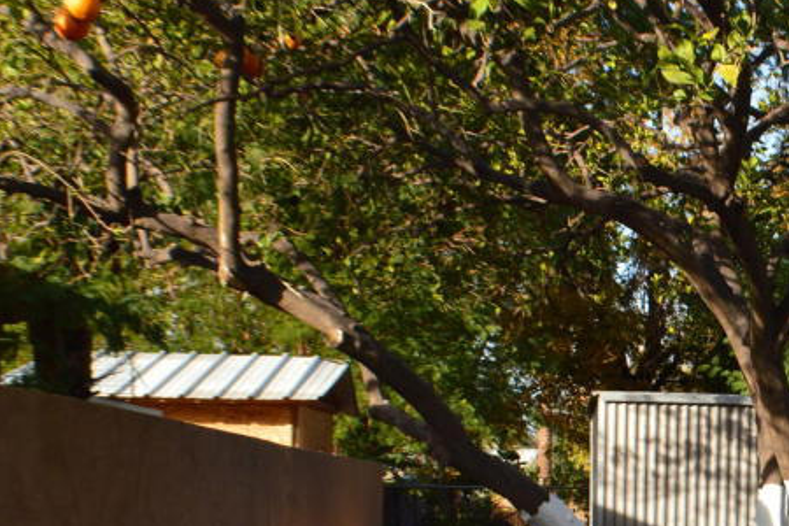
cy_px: 494
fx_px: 1687
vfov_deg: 17.4
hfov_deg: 24.0
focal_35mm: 77
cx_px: 941
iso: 400
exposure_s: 1/250
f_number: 10
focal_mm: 20
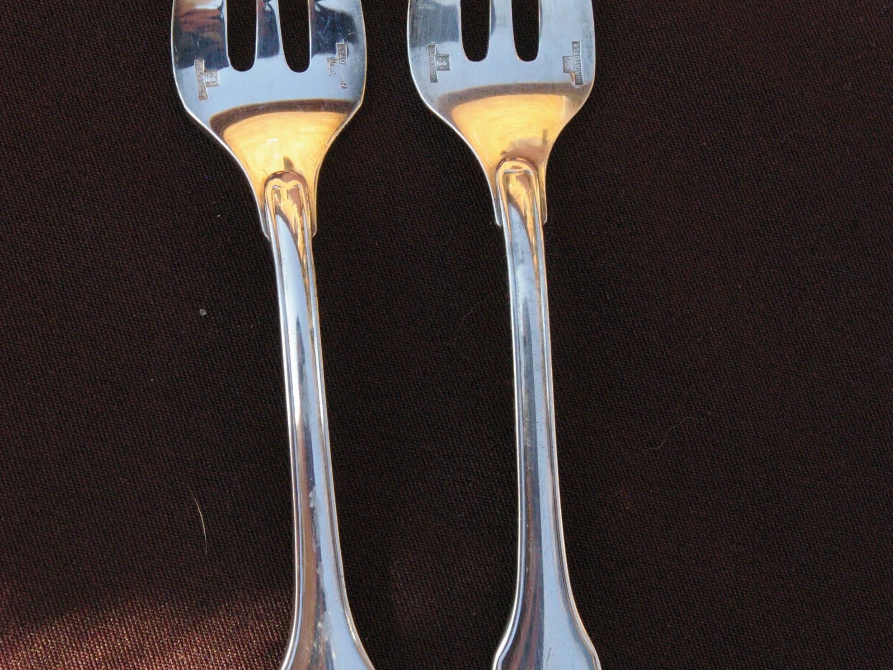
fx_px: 1470
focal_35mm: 57
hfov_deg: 33.8
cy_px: 380
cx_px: 449
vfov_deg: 25.6
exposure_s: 1/350
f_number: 8
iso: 1600
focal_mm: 26
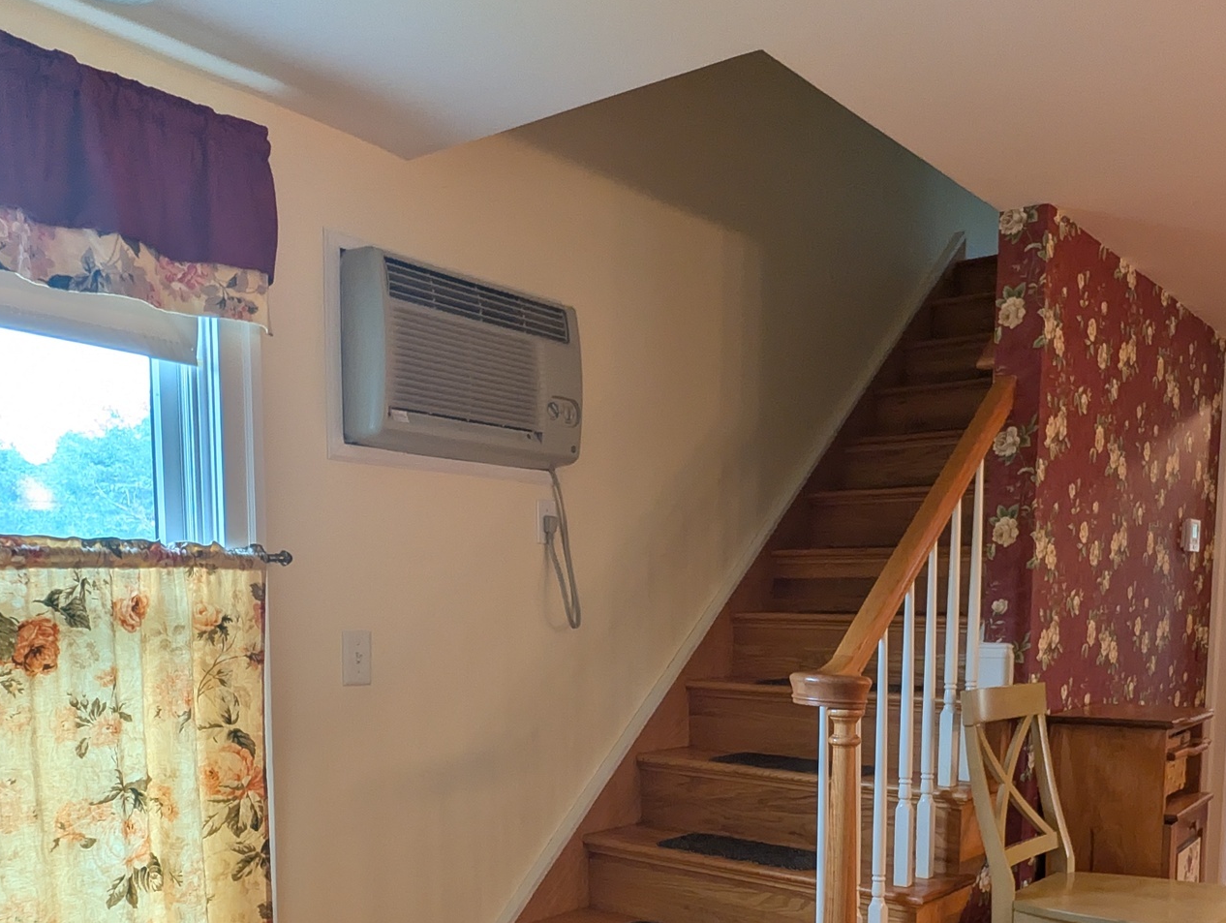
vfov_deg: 45.9
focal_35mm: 29
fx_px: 1028
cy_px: 738
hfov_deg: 61.5
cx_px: 650
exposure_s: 1/120
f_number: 1.7
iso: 84
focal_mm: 2.02
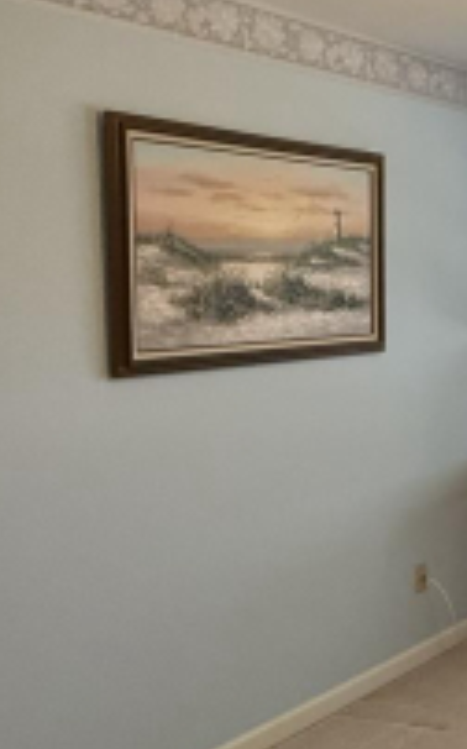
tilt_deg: -1.3
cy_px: 315
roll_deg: +0.8
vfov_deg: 41.0
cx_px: 814
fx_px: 999
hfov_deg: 20.0
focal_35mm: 49
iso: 250
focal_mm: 2.22
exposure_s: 1/120
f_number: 2.2
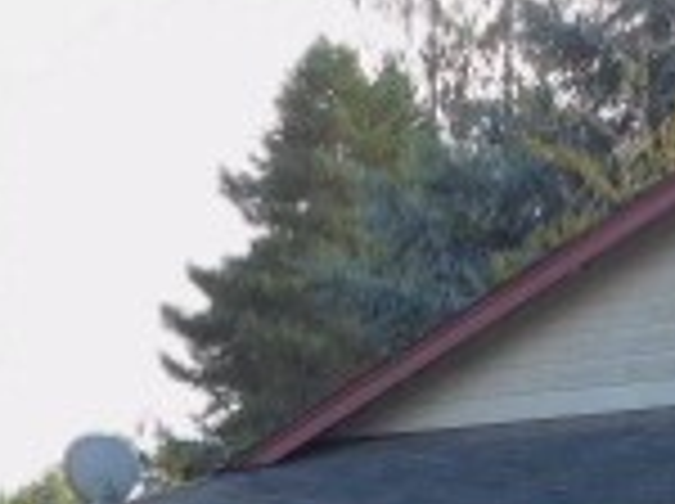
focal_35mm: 154
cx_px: 531
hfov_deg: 12.8
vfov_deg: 9.4
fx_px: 2998
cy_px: 688
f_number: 3.5
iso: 125
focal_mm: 6.3
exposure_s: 1/250
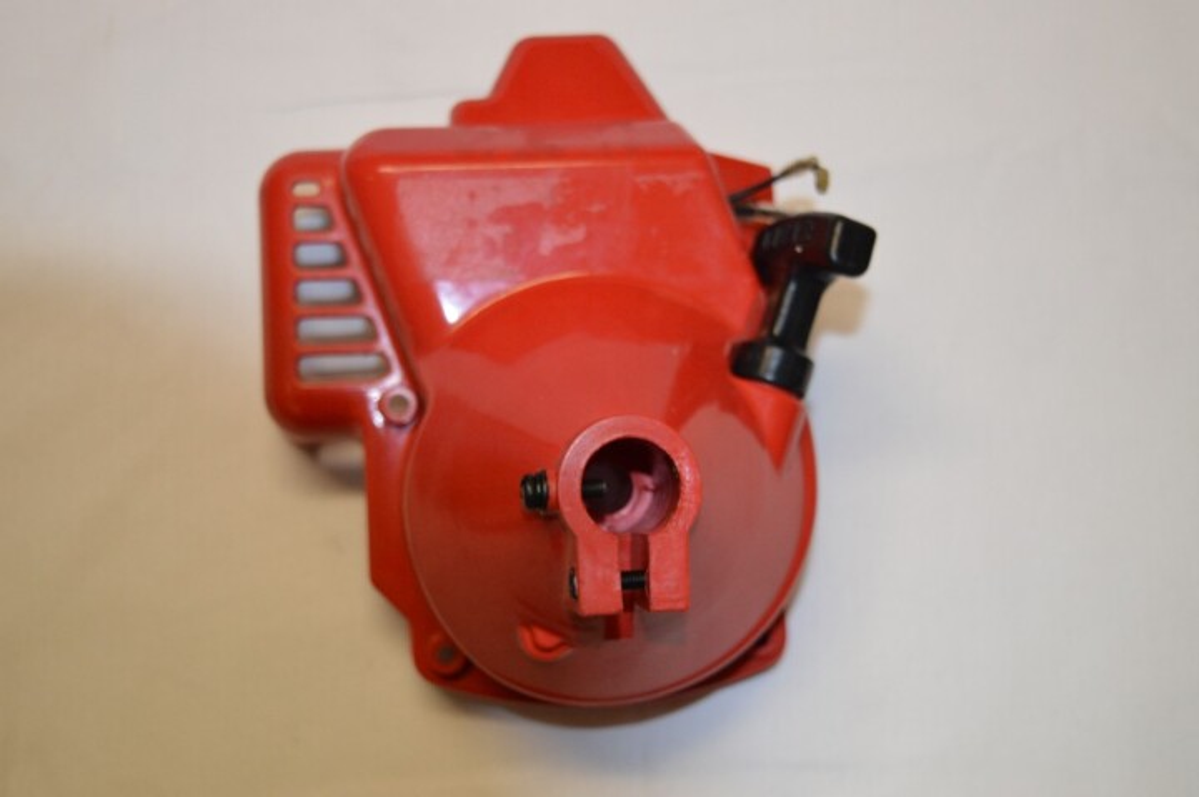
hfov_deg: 38.9
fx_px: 1697
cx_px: 600
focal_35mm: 51
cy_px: 398
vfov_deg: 26.4
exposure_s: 1/60
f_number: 4.5
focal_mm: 34
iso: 400
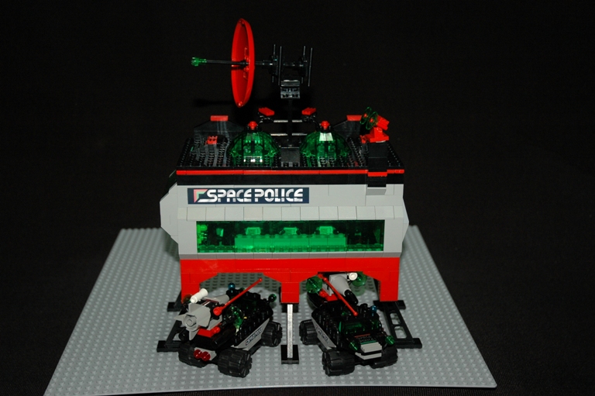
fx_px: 842
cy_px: 198
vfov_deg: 26.4
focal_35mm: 51
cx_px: 298
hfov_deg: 38.9
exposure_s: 1/60
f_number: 4.2
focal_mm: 34
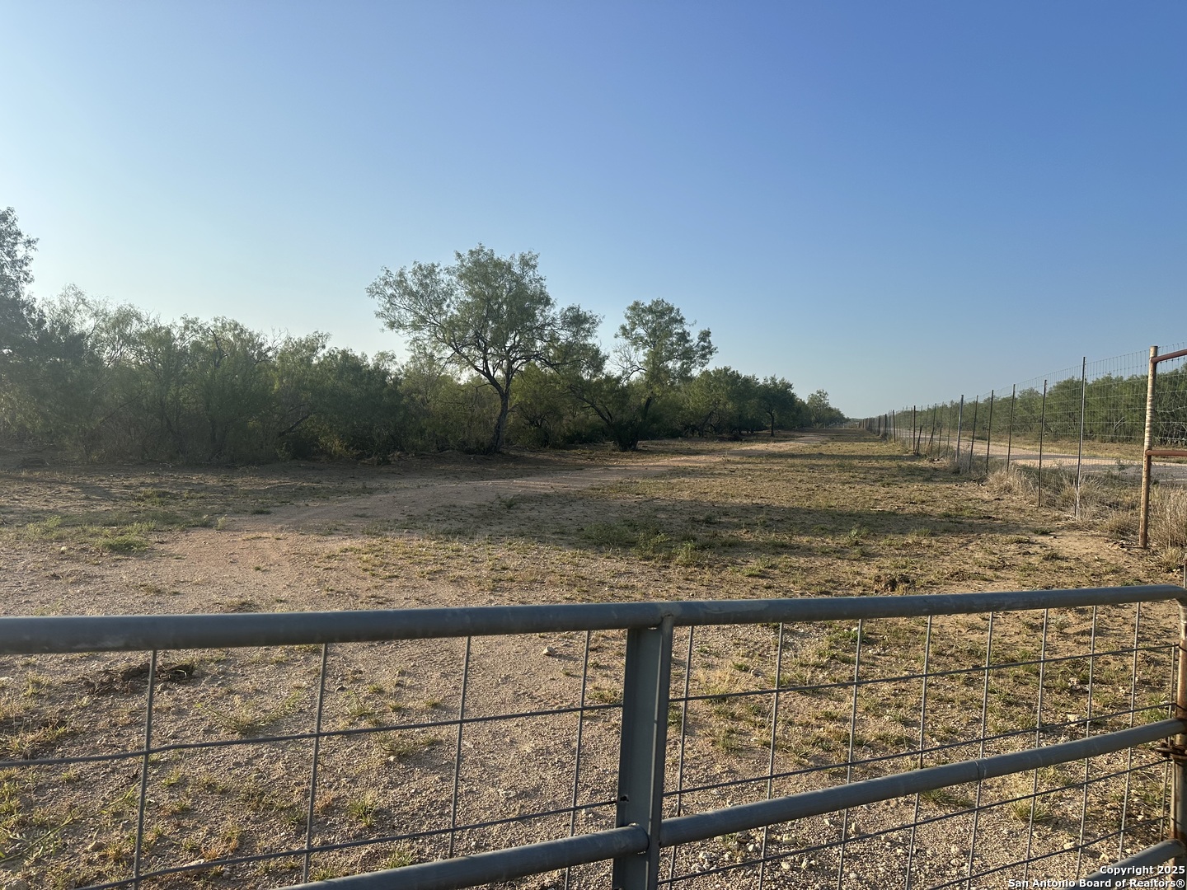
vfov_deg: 56.8
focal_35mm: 24
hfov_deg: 71.6
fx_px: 823
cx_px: 594
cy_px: 445
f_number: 1.78
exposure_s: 1/4016
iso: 80
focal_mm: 6.86
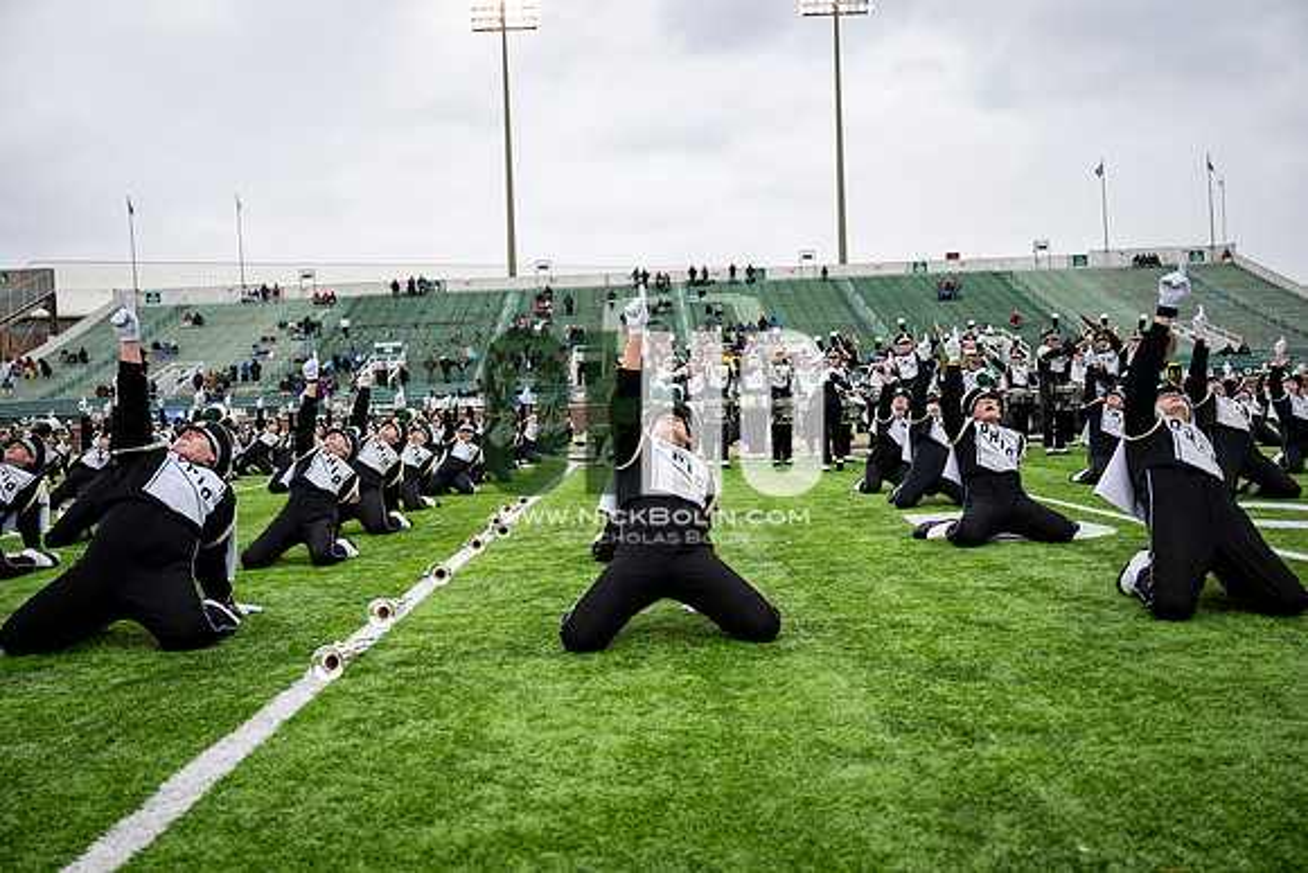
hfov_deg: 60.3
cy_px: 436
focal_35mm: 31
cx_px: 654
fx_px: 1127
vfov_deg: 42.3
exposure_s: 1/500
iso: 100
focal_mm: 31
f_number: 2.8
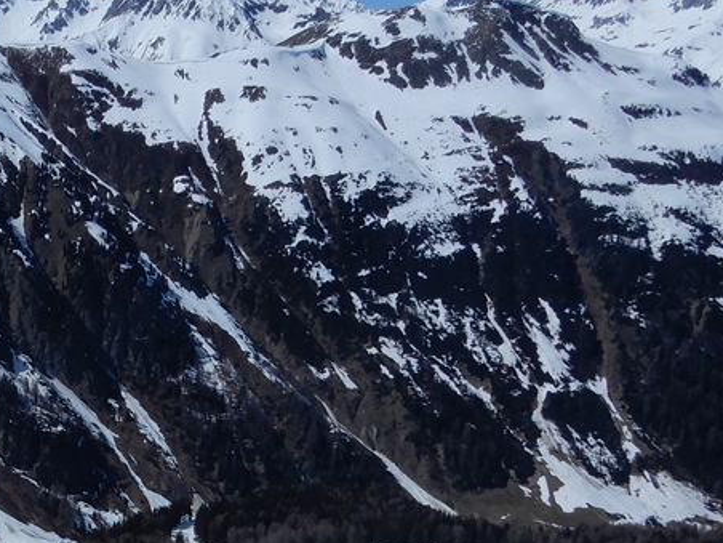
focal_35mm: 68
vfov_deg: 21.2
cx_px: -146
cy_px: 474
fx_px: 1420
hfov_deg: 25.6
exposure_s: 1/2000
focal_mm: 4.3
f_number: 5
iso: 80
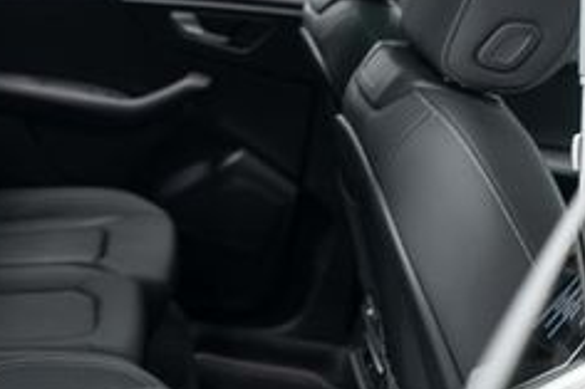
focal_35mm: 76
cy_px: 219
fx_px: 1234
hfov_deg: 25.1
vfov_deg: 17.9
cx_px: -35
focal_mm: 28
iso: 800
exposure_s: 1/50
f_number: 3.2
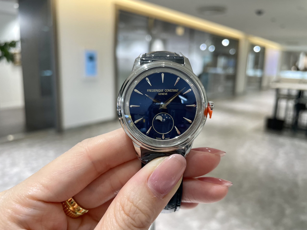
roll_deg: -1.2
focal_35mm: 26
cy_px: 115
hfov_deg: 67.3
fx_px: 231
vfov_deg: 53.1
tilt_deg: -11.0
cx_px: 154
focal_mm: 4.2
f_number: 1.6
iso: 100
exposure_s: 1/120
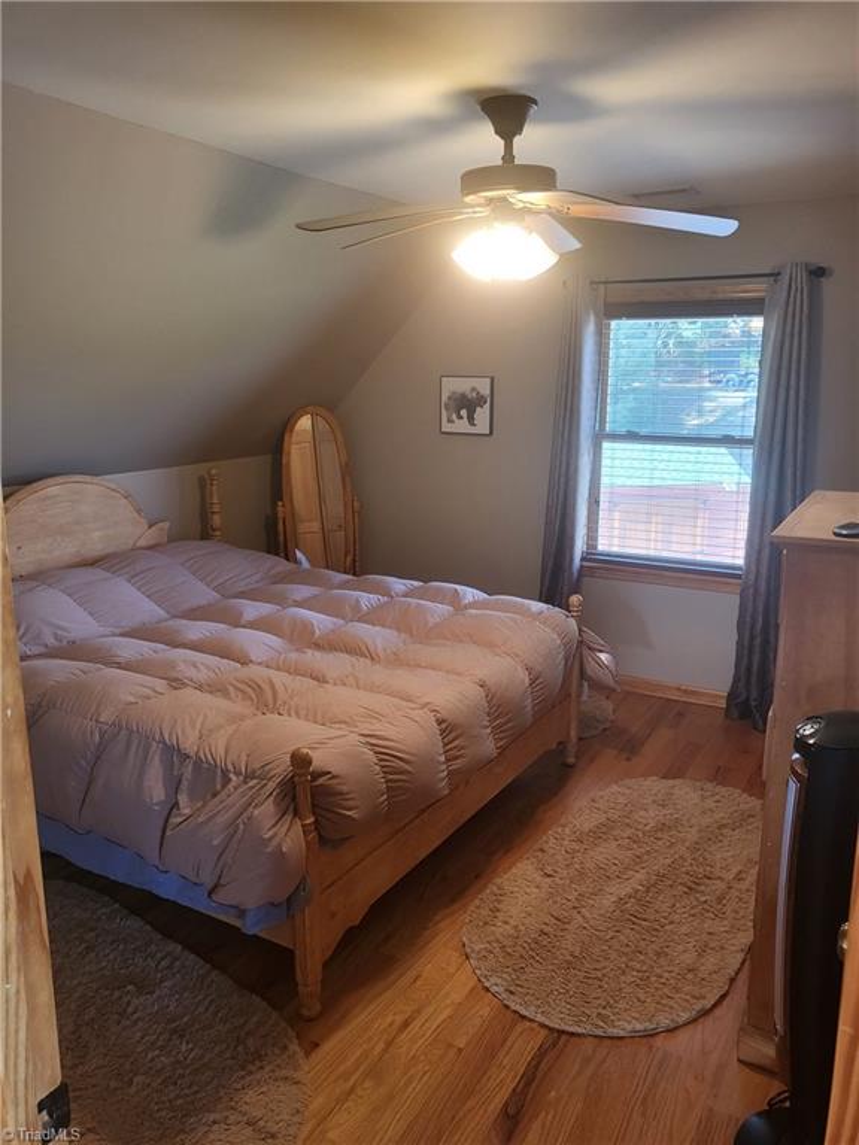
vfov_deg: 67.3
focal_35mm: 26
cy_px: 572
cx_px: 430
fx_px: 860
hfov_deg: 53.1
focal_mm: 4.25
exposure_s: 1/60
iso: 200
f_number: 1.8
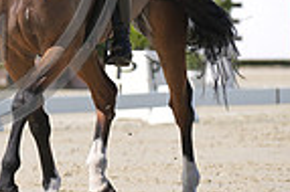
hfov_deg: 2.1
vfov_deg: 1.4
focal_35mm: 976
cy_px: -92
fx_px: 7853
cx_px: -105
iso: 250
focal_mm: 240
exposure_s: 1/1250
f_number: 5
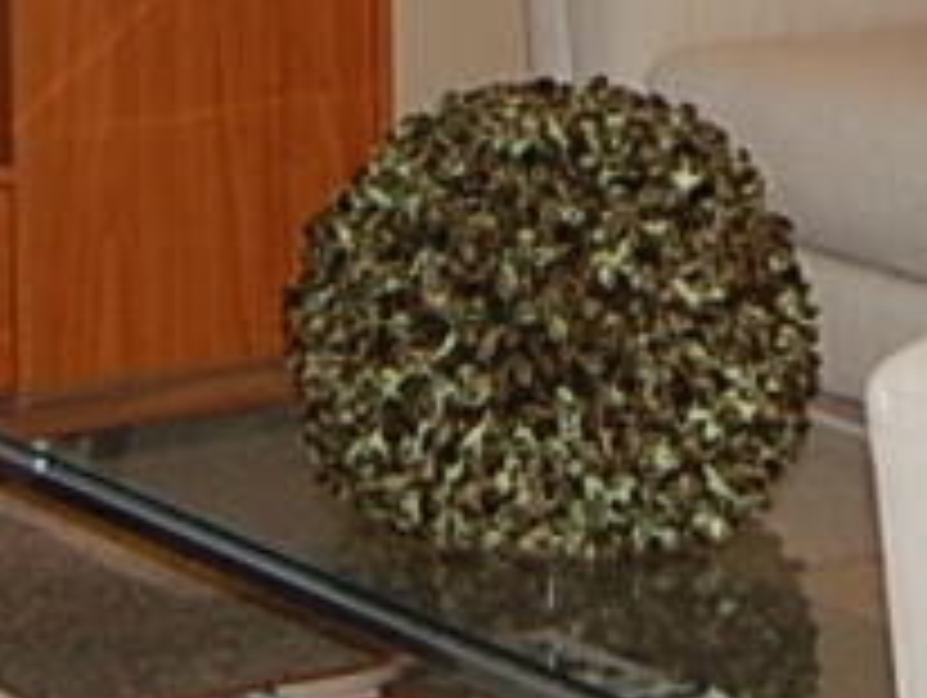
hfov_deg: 10.4
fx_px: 5067
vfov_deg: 7.6
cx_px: 572
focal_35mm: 189
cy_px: -599
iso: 400
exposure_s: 1/60
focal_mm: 18
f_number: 3.5
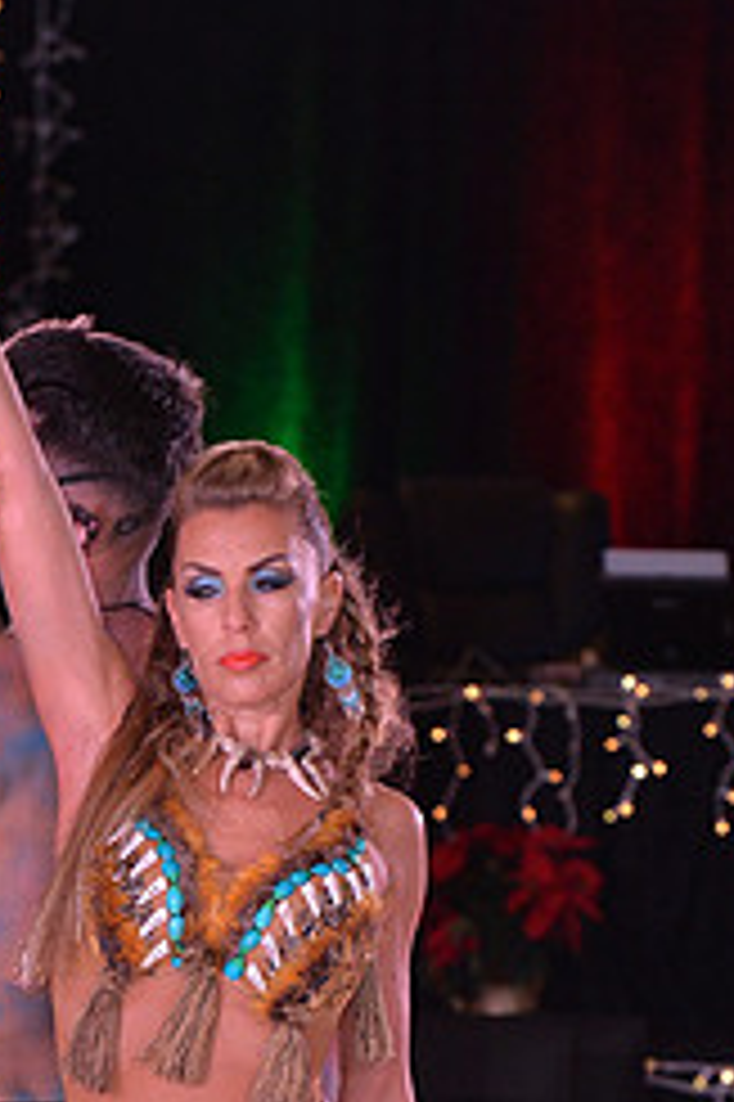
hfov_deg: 3.5
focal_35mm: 390
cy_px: 1300
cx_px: 79
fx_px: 11943
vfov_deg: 5.3
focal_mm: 165
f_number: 6.3
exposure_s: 1/250
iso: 2000
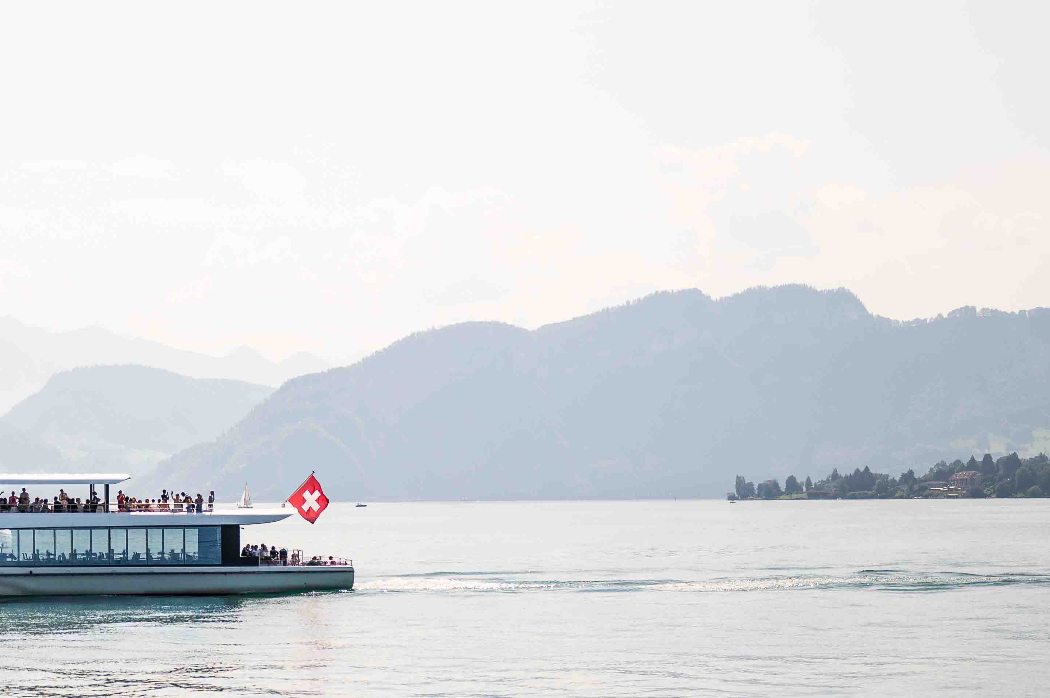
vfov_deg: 13.5
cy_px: 436
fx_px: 2944
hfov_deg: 19.8
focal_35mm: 101
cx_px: 66
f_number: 2.8
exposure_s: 1/4000
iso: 125
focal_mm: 48
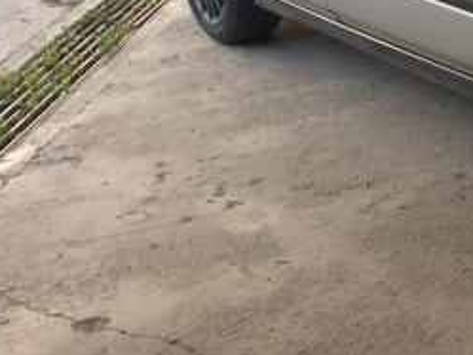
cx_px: 709
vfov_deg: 15.4
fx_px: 1271
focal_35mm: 93
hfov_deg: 18.6
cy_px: -46
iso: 50
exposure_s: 1/33
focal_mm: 4.15
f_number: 2.2
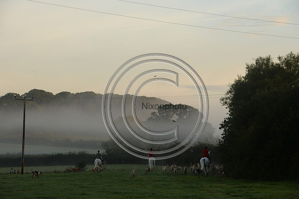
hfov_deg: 15.2
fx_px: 1121
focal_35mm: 135
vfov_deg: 10.1
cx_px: 150
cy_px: 100
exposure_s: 1/640
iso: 2500
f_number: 7.1
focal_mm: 135
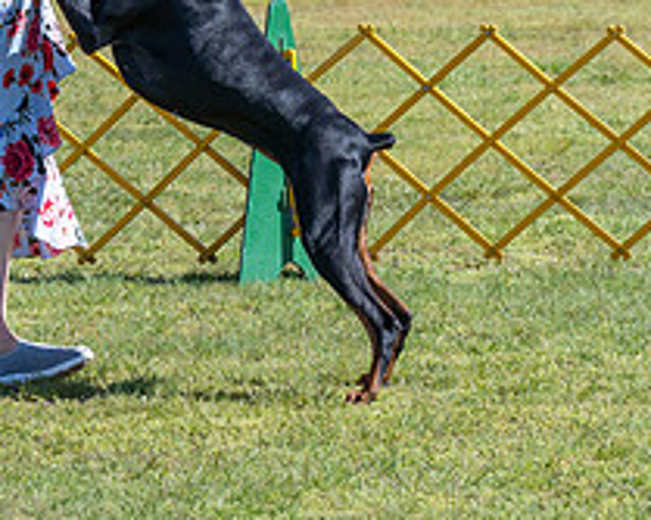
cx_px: 92
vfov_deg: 4.0
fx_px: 7472
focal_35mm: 388
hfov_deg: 5.0
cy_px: -146
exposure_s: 1/1250
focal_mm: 128
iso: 400
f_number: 6.3
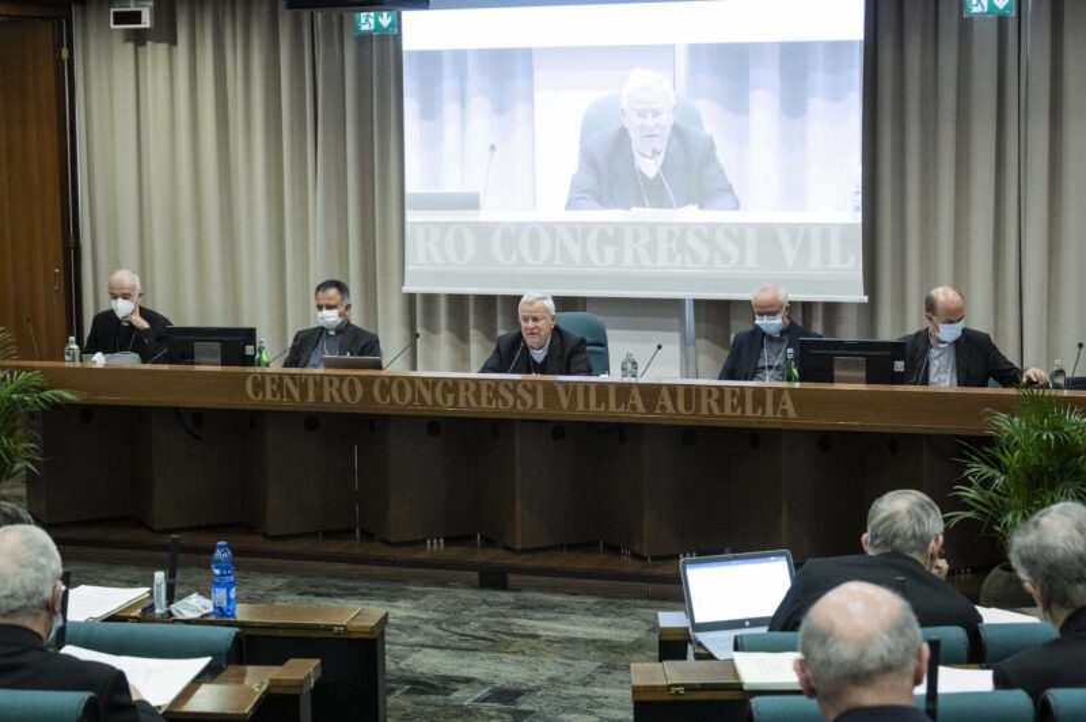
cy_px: 361
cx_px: 543
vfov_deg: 19.4
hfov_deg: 28.9
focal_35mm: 70
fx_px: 2110
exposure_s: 1/125
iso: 4000
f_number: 6.3
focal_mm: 70
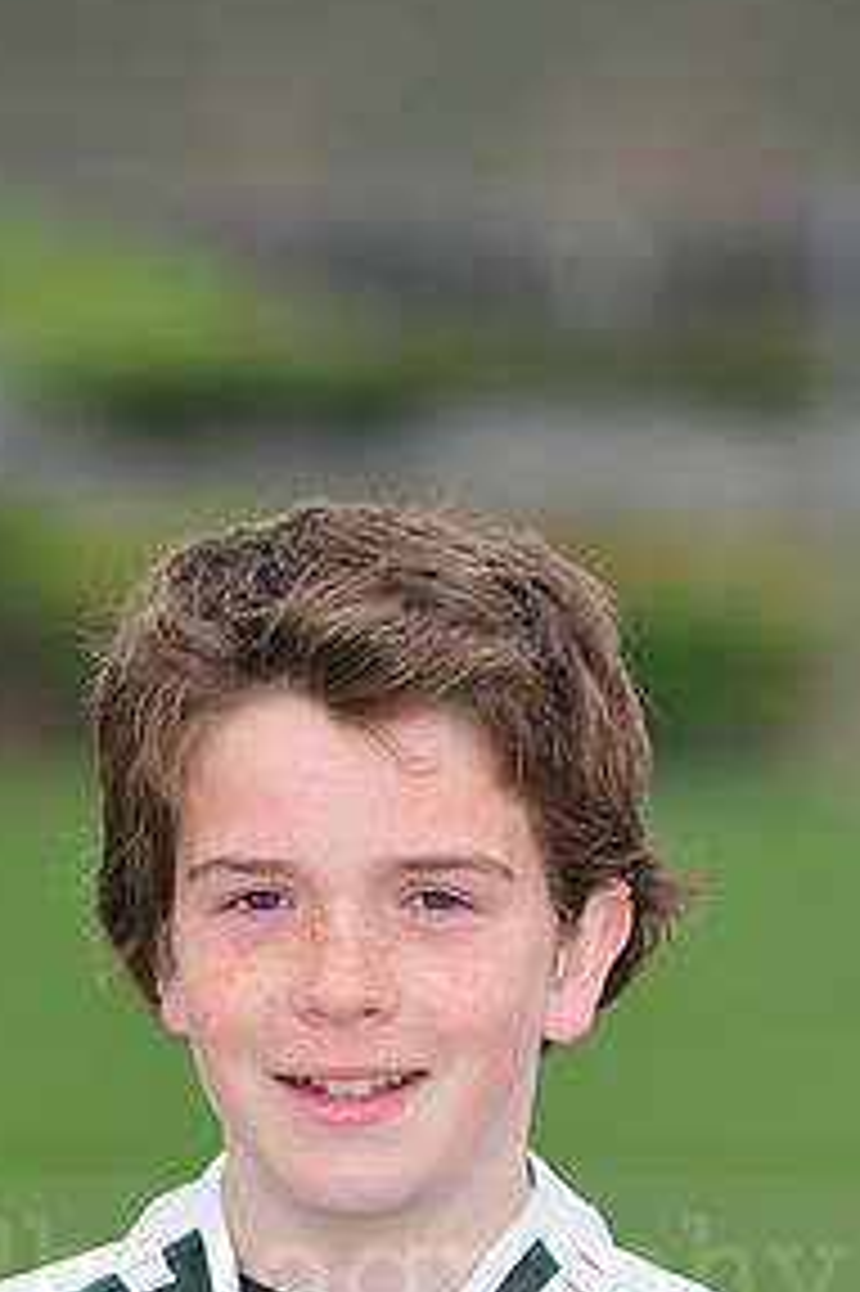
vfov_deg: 6.2
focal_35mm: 333
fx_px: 11946
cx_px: 261
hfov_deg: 4.1
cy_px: 1238
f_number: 4.5
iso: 200
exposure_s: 1/320
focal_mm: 165
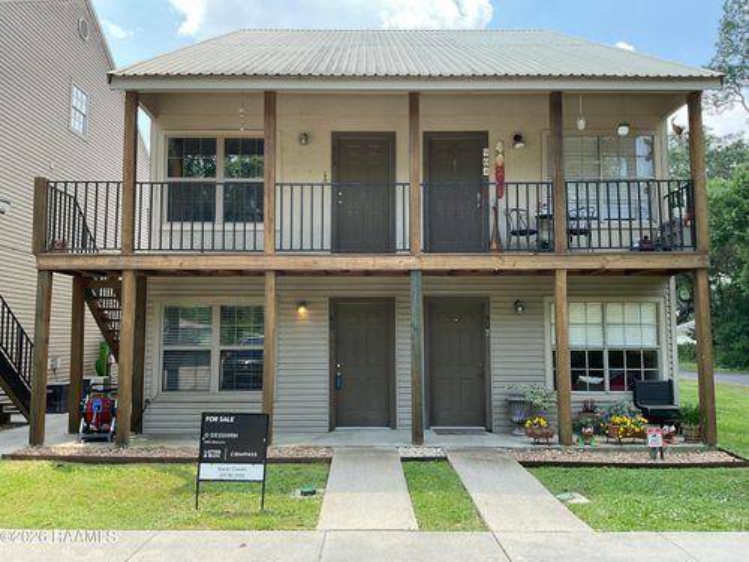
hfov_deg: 61.7
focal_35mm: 29
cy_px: 281
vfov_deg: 48.2
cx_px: 374
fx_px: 627
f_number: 1.8
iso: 16
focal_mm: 3
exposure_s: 1/386
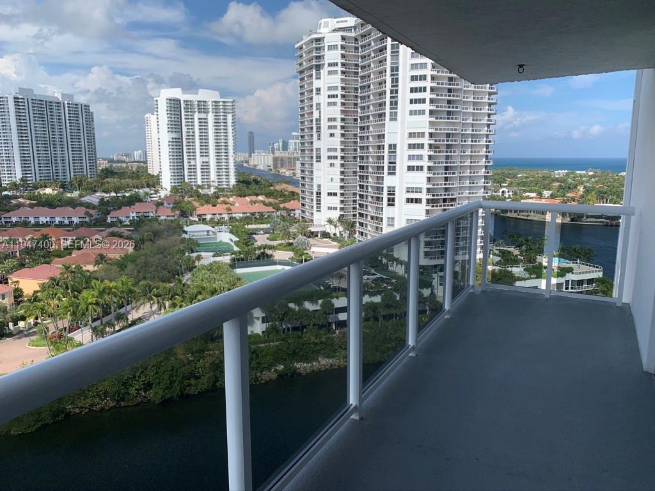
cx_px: 328
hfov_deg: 67.3
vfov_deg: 53.1
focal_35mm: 26
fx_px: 492
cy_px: 246
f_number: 1.8
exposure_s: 1/3289
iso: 25
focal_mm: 4.25
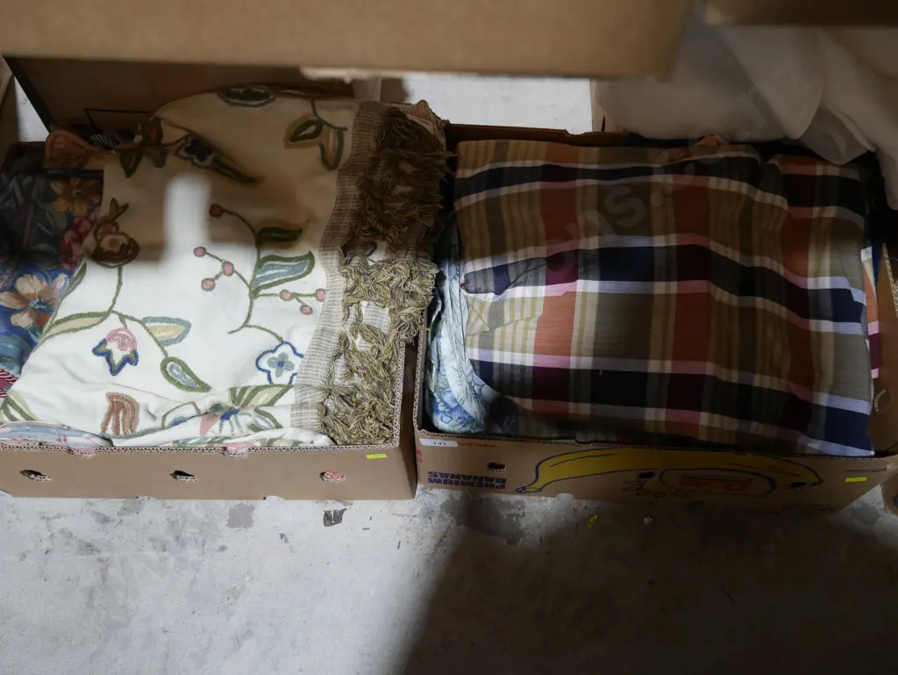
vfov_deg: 44.2
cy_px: 338
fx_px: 831
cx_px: 449
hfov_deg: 56.8
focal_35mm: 32
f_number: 3.6
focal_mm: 16
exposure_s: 1/60
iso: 320
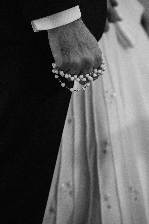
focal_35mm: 85
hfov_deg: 16.1
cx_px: 74
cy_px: 112
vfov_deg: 23.9
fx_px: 528
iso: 3200
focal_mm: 85
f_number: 4.5
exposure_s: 1/200
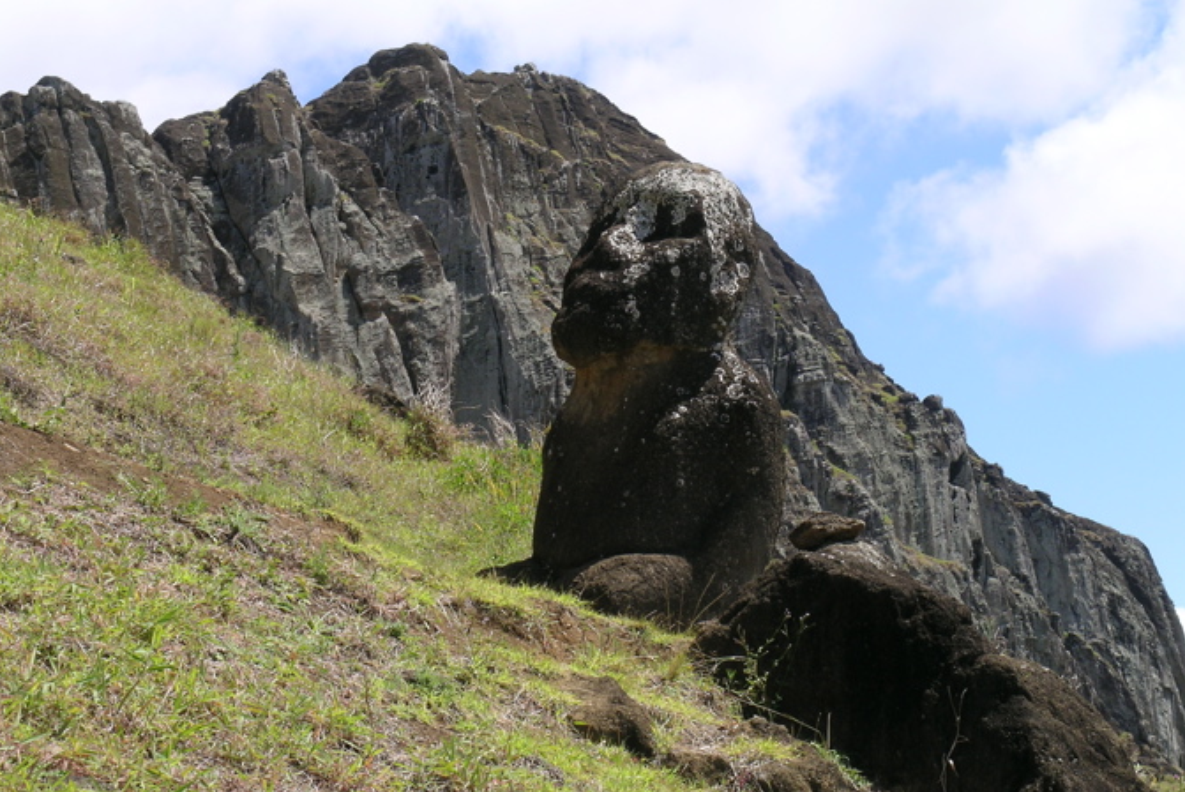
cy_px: 407
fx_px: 3392
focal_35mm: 103
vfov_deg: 13.3
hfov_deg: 19.8
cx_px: 613
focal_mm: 19.8
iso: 50
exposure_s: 1/180
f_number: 7.8
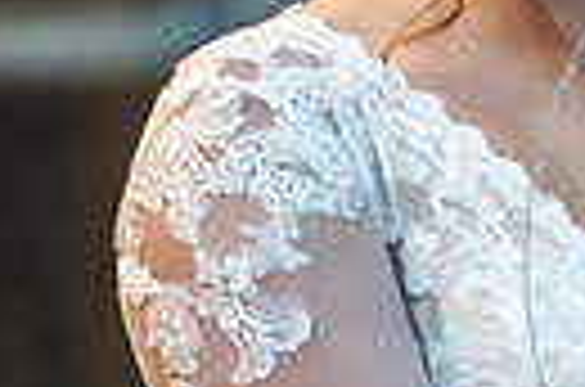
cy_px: -115
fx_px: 14508
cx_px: 1210
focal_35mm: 895
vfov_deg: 1.5
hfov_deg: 2.3
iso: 640
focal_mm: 200
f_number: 2.8
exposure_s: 1/640
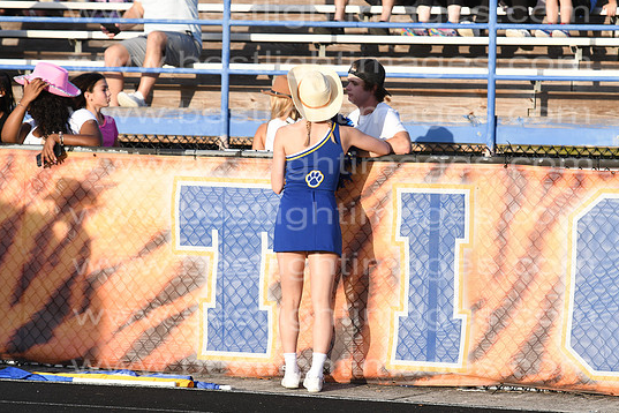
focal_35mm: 243
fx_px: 4178
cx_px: 333
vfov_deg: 5.7
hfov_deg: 8.5
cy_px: 191
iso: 100
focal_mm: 150
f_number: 5.6
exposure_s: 1/500
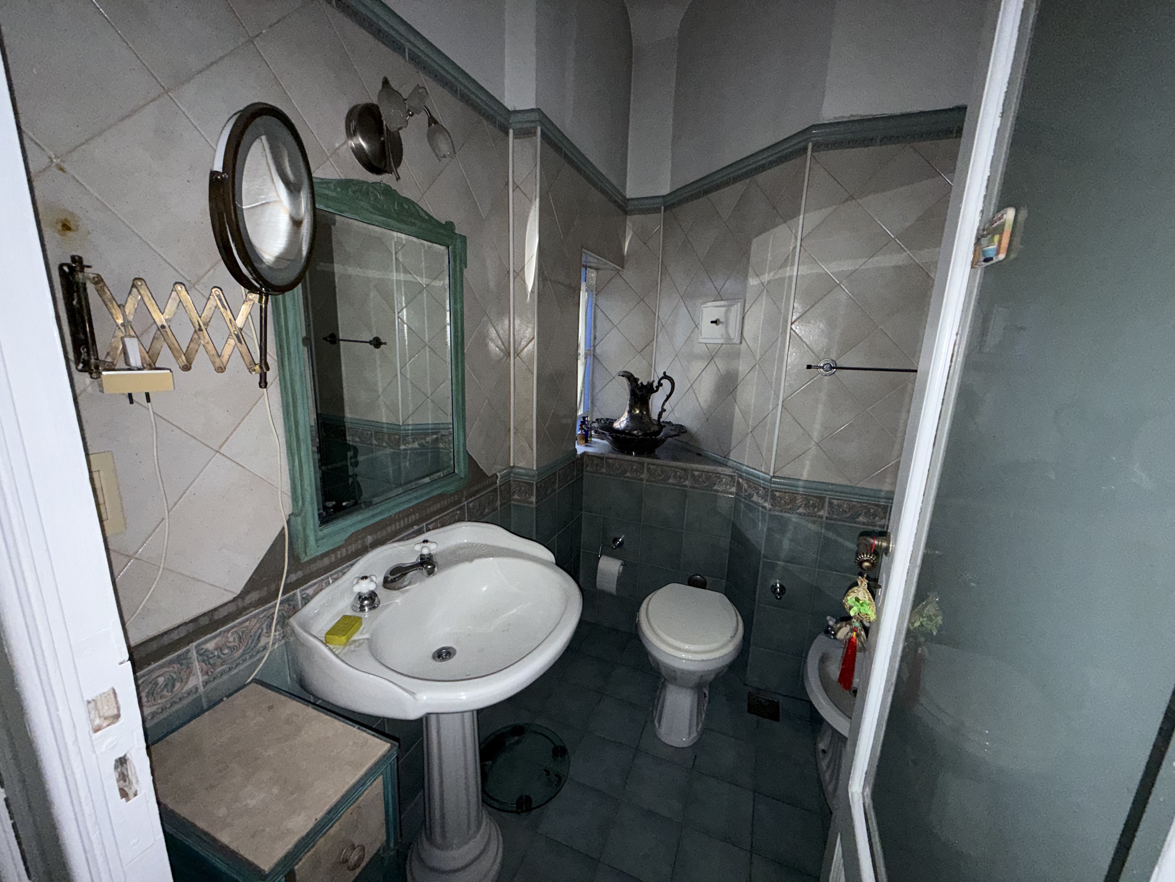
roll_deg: -1.3
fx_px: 475
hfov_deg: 102.1
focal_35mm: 14
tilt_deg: -12.0
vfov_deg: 85.7
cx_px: 588
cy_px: 441
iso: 100
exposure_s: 1/48
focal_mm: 2.2
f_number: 2.2
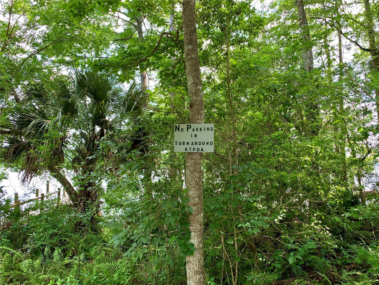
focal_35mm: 26
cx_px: 190
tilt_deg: +5.2
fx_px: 285
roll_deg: +0.0
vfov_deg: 53.1
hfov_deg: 67.3
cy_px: 142
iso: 50
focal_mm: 4.25
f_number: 1.8
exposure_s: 1/121
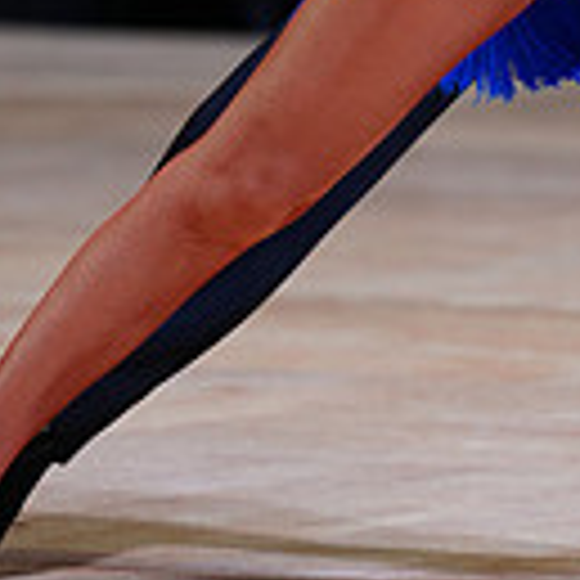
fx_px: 9554
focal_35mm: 504
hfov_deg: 3.5
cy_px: -418
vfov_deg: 3.5
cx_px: 722
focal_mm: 132
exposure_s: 1/400
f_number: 2.8
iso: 640
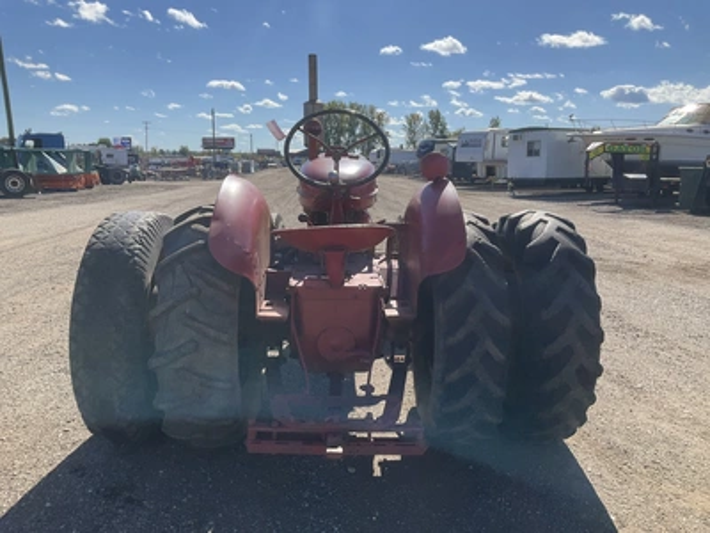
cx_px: 355
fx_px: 595
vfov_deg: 48.2
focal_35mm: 29
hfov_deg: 61.7
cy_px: 266
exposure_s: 1/1626
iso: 25
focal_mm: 3
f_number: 1.8
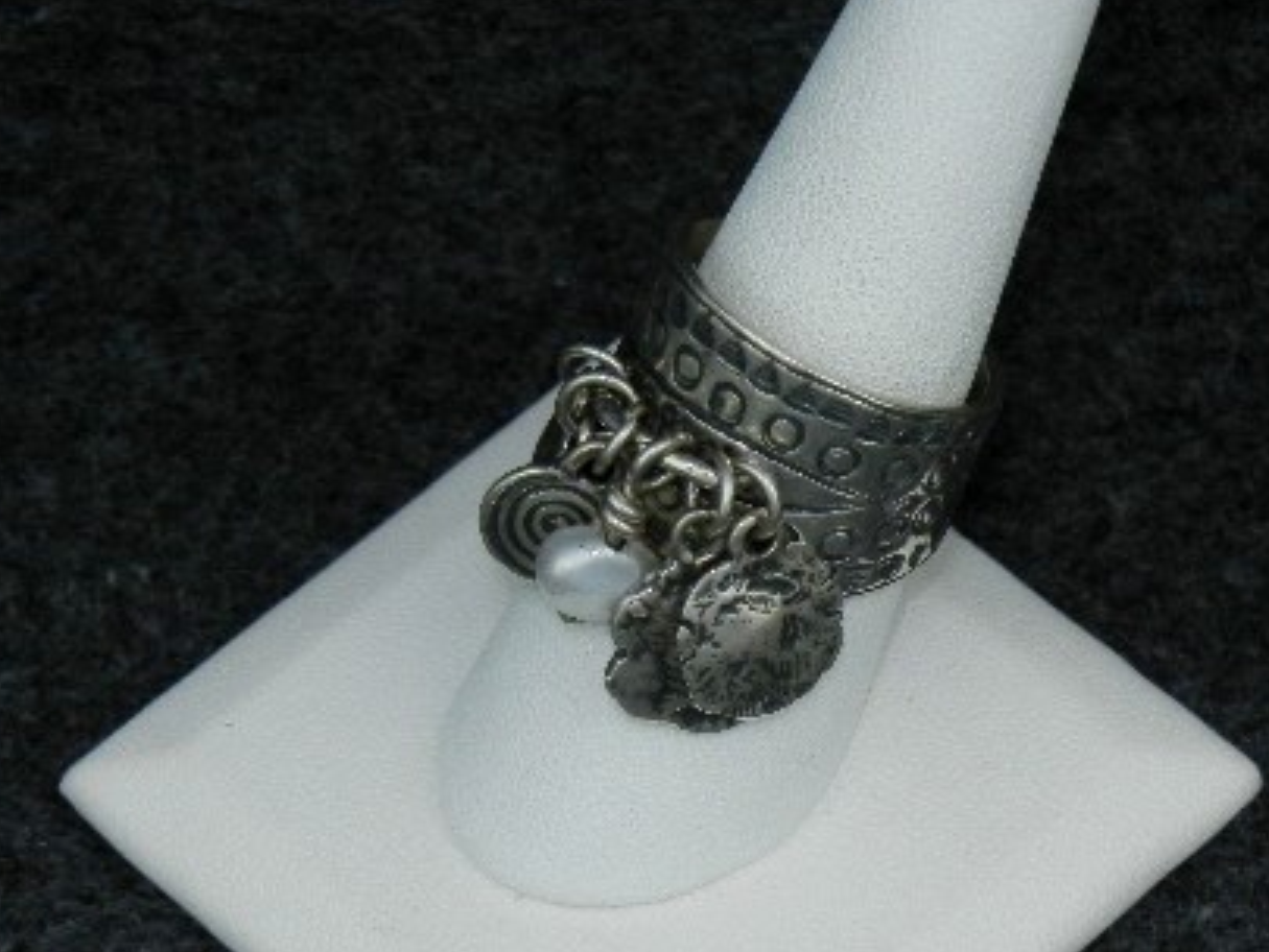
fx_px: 5904
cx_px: 802
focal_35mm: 161
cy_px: 608
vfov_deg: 9.2
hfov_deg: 12.3
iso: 308
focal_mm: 18.3
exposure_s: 1/30
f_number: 4.5
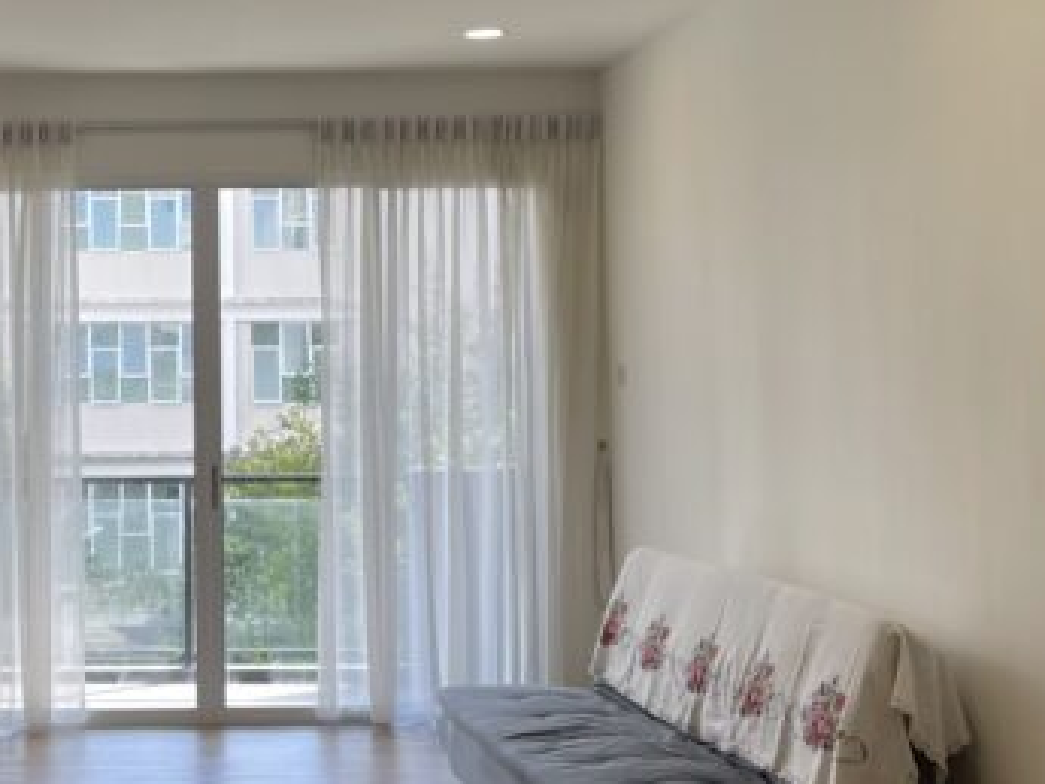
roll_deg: -0.1
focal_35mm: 58
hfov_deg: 32.0
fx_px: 1752
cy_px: 248
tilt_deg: +4.0
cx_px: 158
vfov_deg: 25.1
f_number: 1.6
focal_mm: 5.1
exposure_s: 1/126
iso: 32
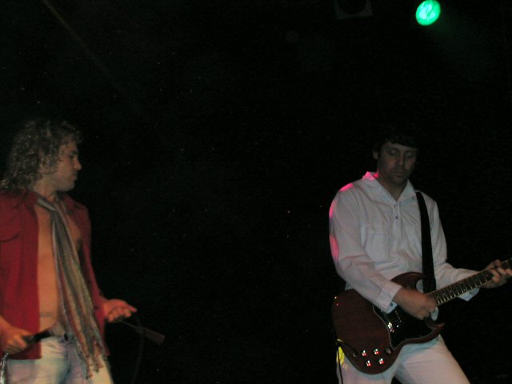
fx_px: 1287
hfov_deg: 22.5
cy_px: 192
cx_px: 256
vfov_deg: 17.0
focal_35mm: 87
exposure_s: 1/59.9
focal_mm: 13.3
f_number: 4.3
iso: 200
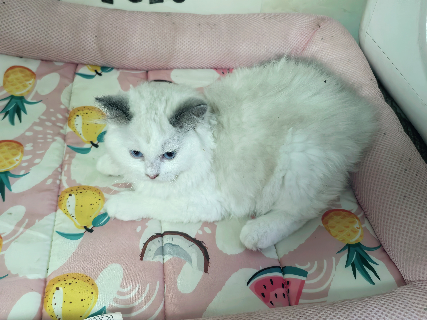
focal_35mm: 34
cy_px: 160
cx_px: 214
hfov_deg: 54.0
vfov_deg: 41.8
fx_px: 419
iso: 250
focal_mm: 5.75
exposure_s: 1/50
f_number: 1.4
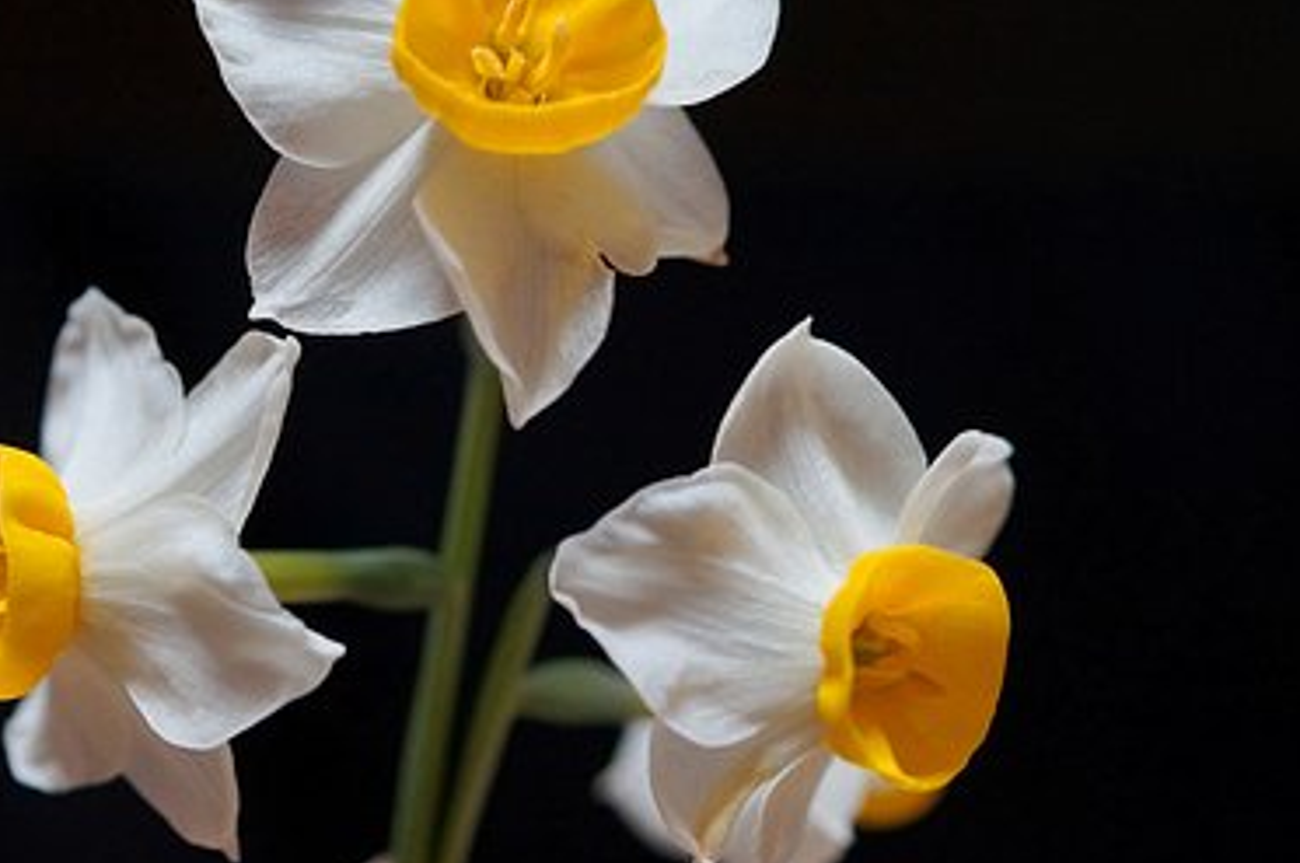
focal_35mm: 62
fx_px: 2236
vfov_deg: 21.8
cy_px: 412
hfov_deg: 32.2
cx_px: 472
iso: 1250
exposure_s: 1/160
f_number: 4
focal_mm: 30
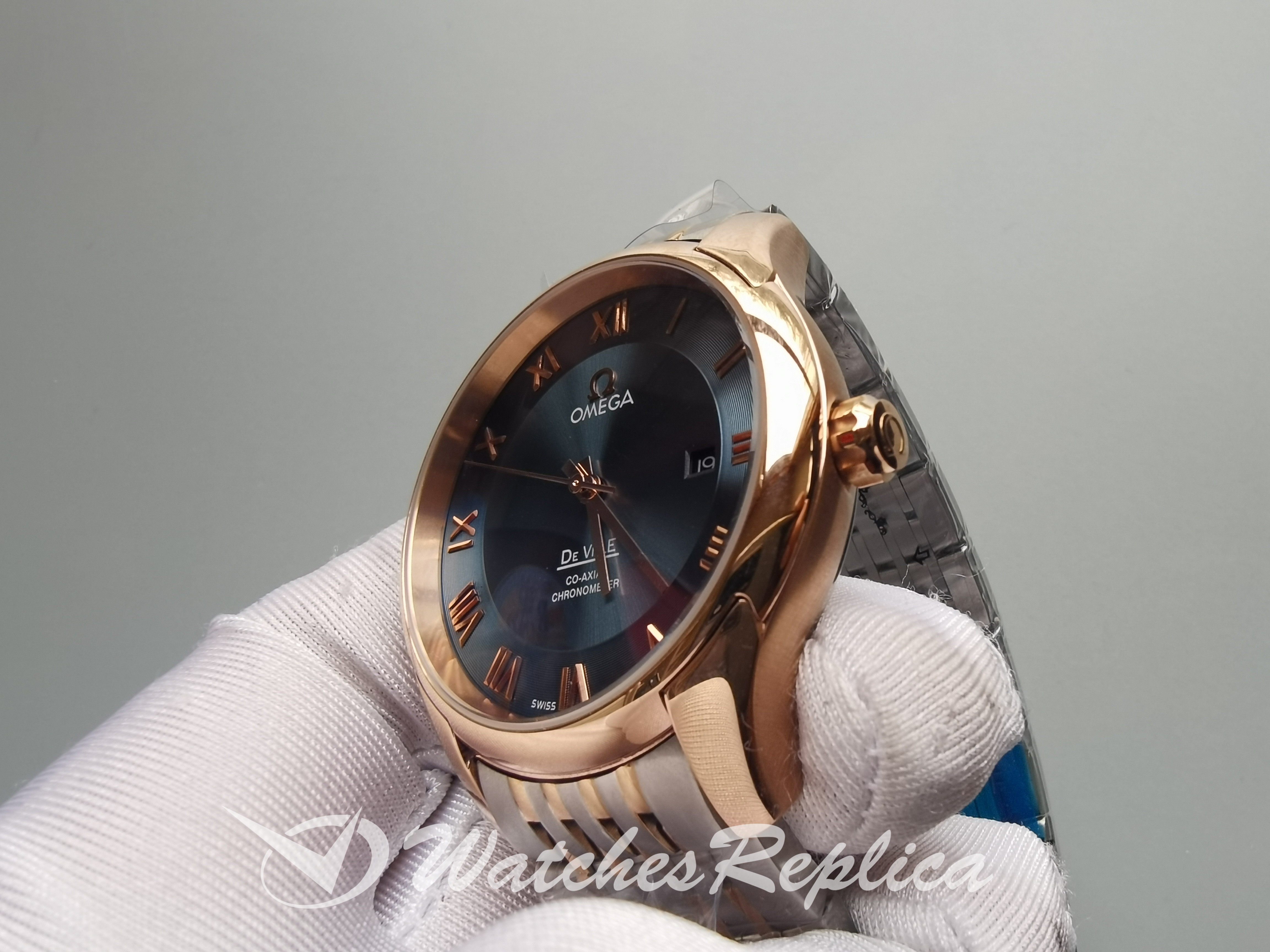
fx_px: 954
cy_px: 476
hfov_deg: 67.3
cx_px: 635
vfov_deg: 53.1
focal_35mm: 26
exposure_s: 1/50
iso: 50
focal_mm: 2.26
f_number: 2.2
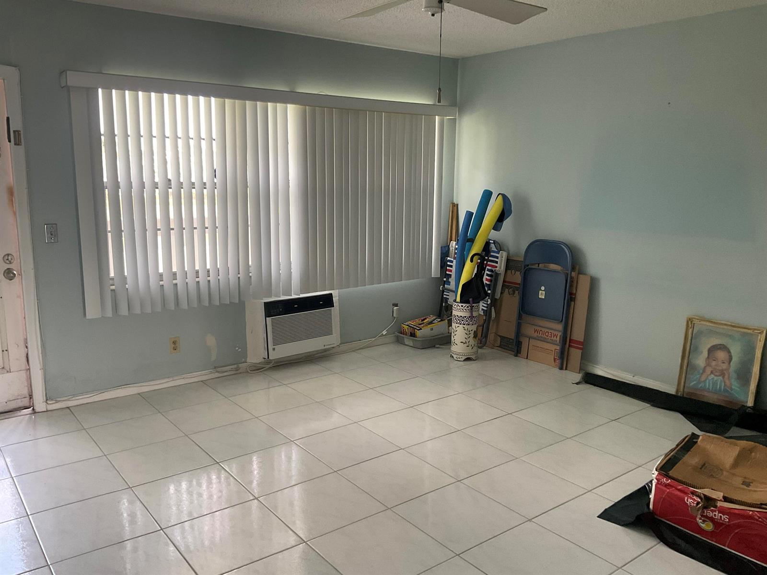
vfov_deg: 48.2
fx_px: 643
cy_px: 288
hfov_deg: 61.7
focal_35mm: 29
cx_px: 384
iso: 64
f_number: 1.8
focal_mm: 3
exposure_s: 1/60
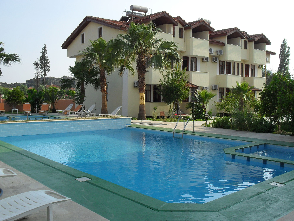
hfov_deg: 51.4
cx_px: 151
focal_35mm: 36
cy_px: 109
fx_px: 306
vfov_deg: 39.7
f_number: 8.4
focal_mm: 6.3
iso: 100
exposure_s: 1/125
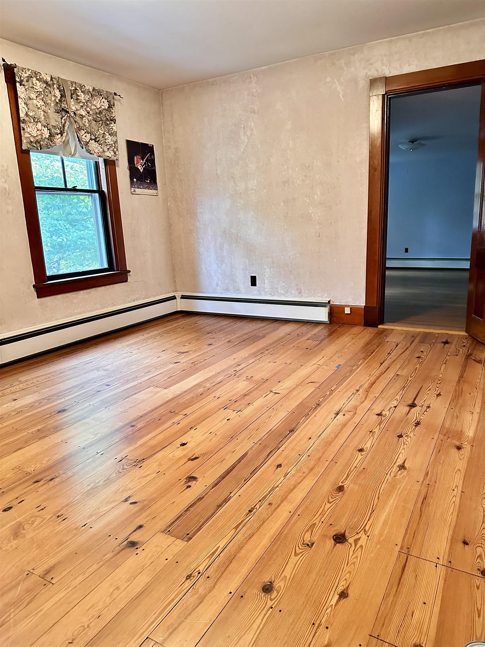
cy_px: 324
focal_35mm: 24
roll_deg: +1.9
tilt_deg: -12.0
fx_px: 448
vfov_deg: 71.6
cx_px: 242
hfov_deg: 56.8
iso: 1000
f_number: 1.78
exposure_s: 1/40
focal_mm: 6.86
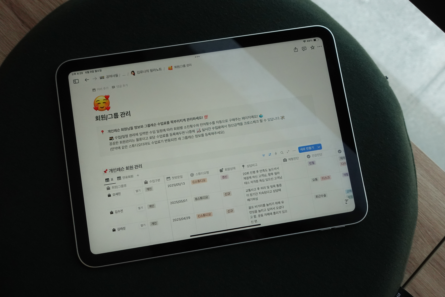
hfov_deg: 47.4
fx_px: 507
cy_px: 148
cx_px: 222
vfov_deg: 32.6
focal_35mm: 41
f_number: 2.8
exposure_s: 1/250
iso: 1250
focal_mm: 15.67
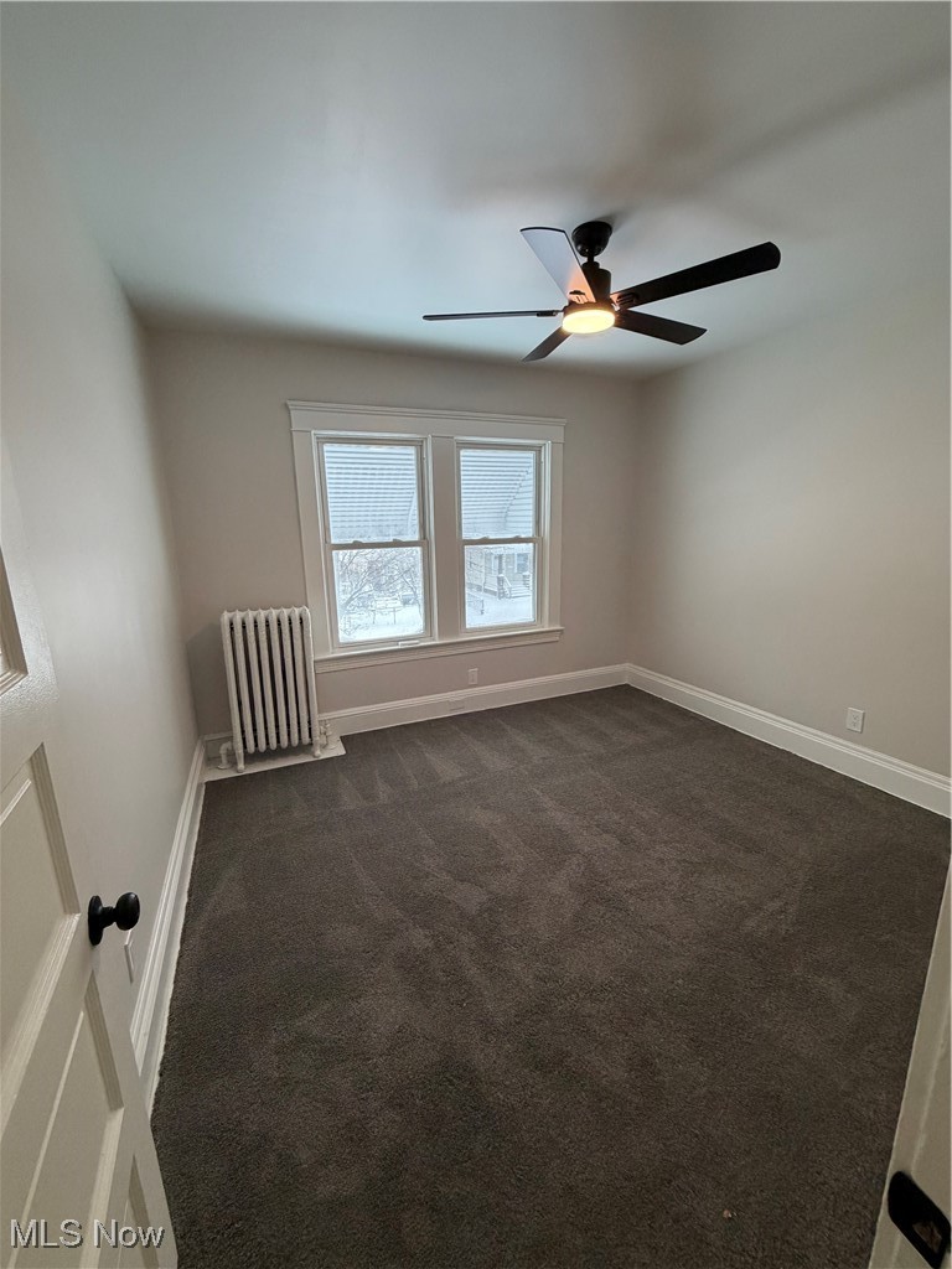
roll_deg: +0.6
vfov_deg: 102.1
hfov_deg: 85.7
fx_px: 513
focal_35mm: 14
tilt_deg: -11.8
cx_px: 476
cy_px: 634
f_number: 2.2
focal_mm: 2.22
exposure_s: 1/120
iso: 320
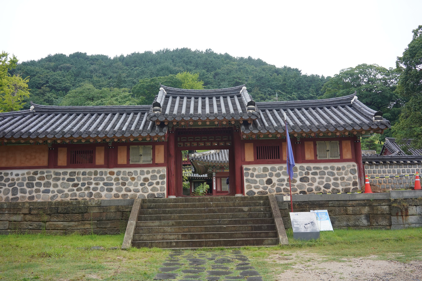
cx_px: 211
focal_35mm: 35
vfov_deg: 37.9
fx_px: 410
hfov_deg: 54.4
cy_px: 140
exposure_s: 1/100
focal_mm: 35
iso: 800
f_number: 8
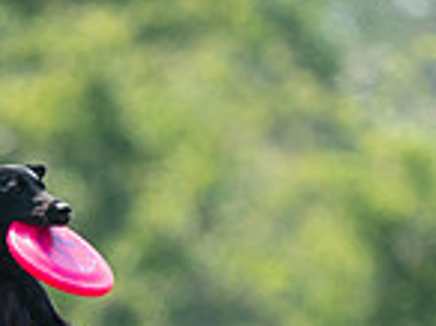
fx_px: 28834
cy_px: 489
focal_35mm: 2293
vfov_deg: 0.6
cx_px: -18
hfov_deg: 0.9
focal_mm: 600
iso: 2000
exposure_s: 1/4000
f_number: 6.3
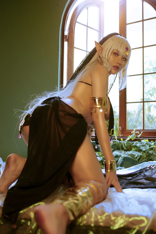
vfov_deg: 54.4
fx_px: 227
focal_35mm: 35
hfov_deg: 37.9
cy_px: 117
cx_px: 78
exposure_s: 1/180
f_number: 1.4
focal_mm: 23
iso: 400
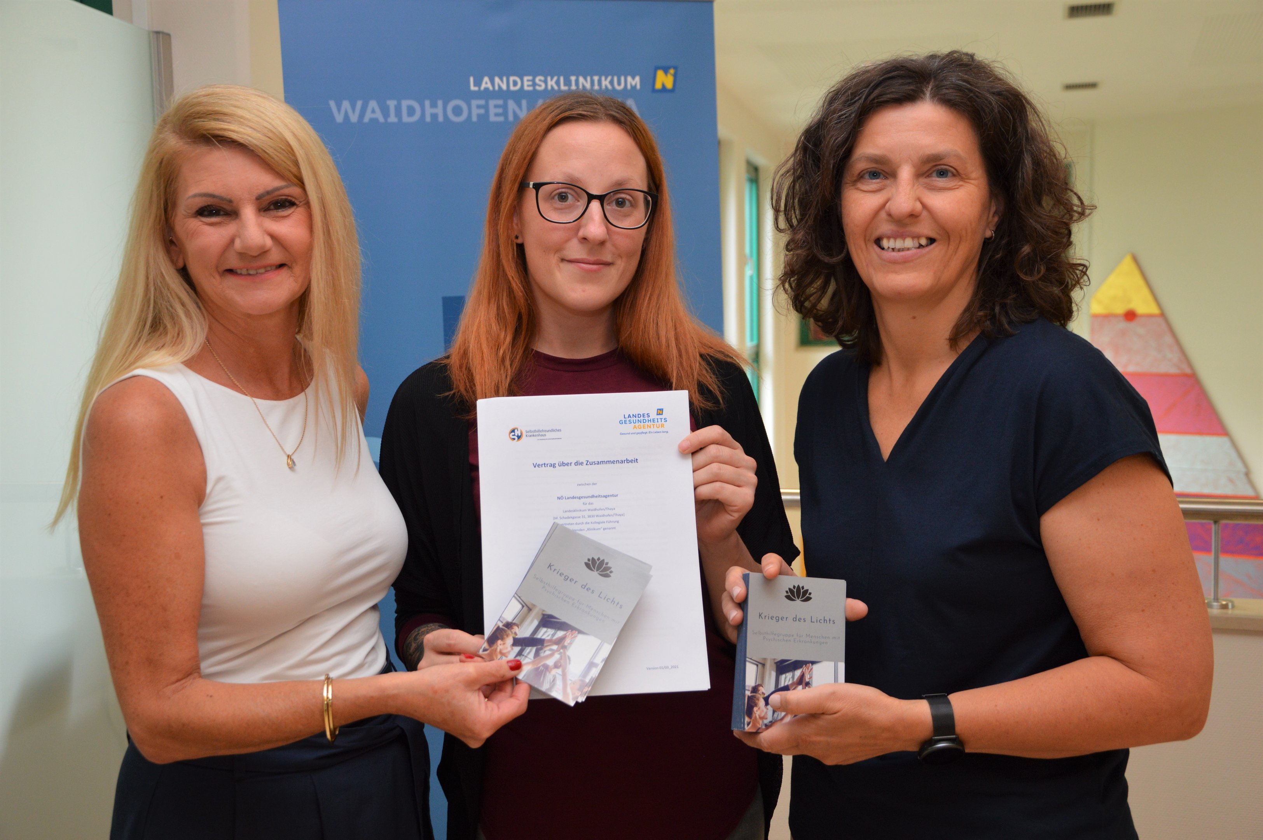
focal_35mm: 45
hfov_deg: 43.6
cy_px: 420
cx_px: 632
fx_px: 1577
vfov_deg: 29.8
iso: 560
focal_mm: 30
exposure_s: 1/60
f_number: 4.2
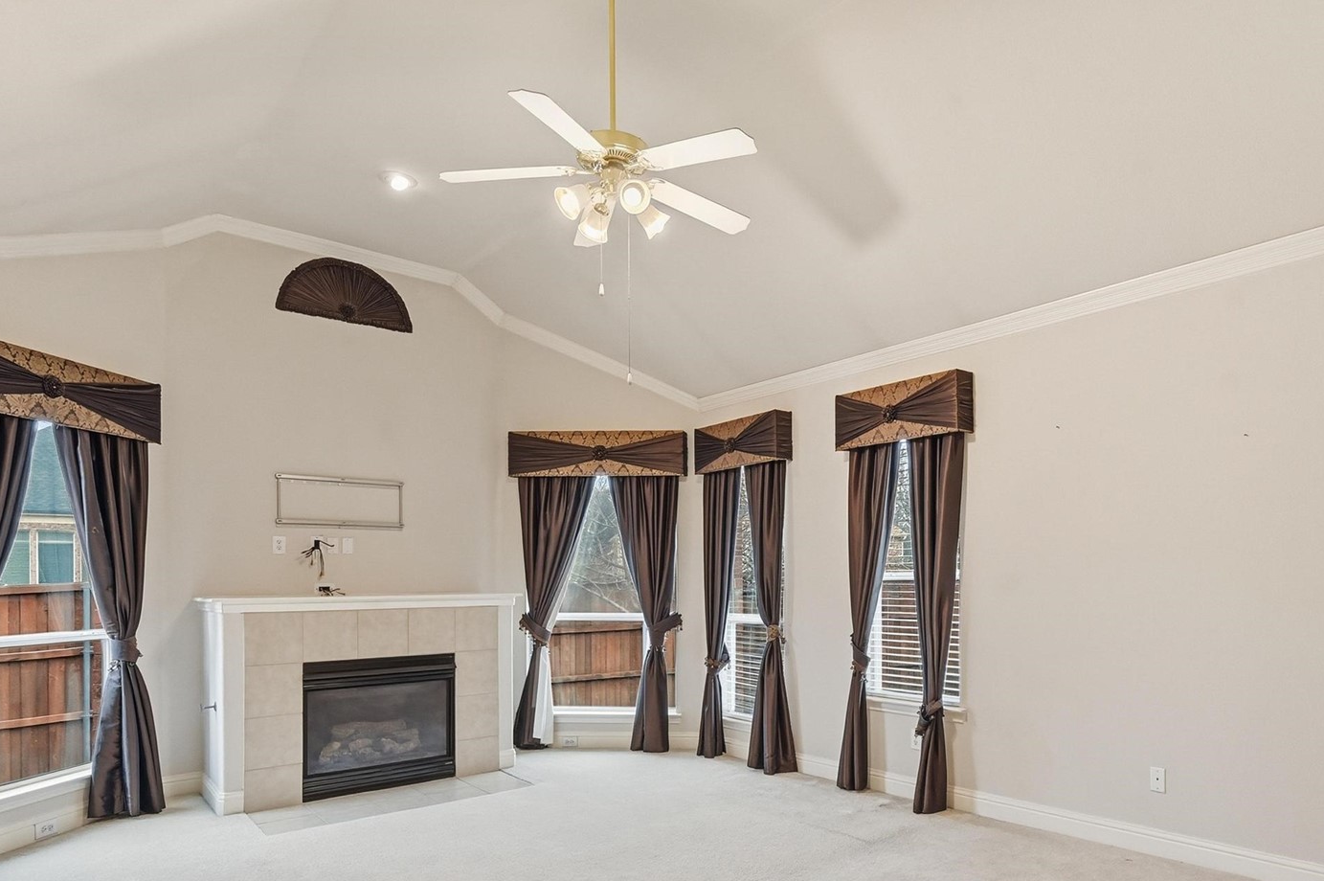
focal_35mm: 22
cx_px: 780
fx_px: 809
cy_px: 508
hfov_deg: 77.9
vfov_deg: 56.9
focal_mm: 14
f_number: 7.1
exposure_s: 1/1250
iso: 1000
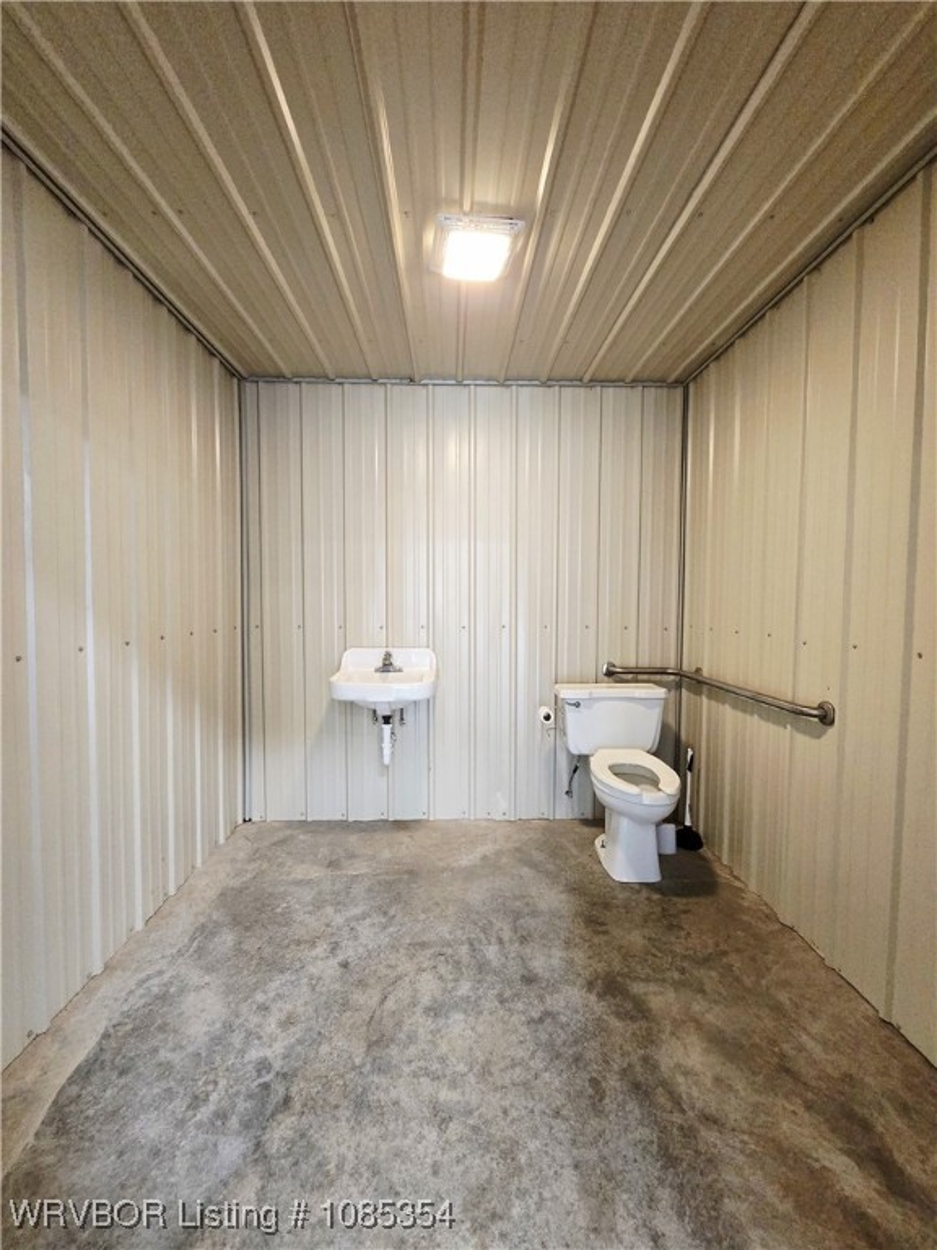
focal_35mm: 13
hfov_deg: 89.9
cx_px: 468
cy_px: 625
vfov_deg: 106.2
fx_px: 469
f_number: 2.2
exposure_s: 1/60.2
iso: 800
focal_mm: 2.2
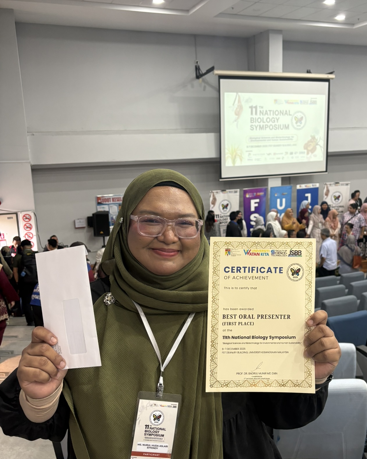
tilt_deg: -10.9
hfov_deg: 44.3
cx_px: 223
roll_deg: +0.9
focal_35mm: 33
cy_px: 218
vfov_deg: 54.2
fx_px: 448
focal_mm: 5.96
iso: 160
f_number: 1.6
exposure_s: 1/60
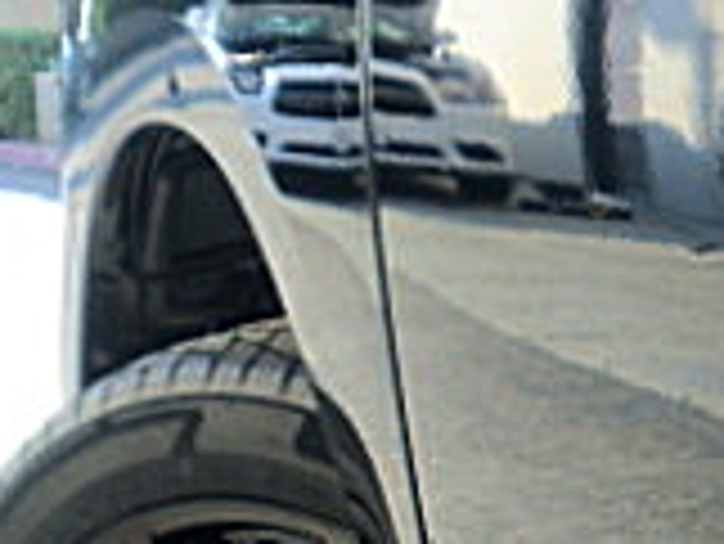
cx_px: 877
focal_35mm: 123
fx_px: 2574
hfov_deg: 15.4
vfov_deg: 11.7
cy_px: 710
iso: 64
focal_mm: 5.58
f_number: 2.8
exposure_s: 1/125
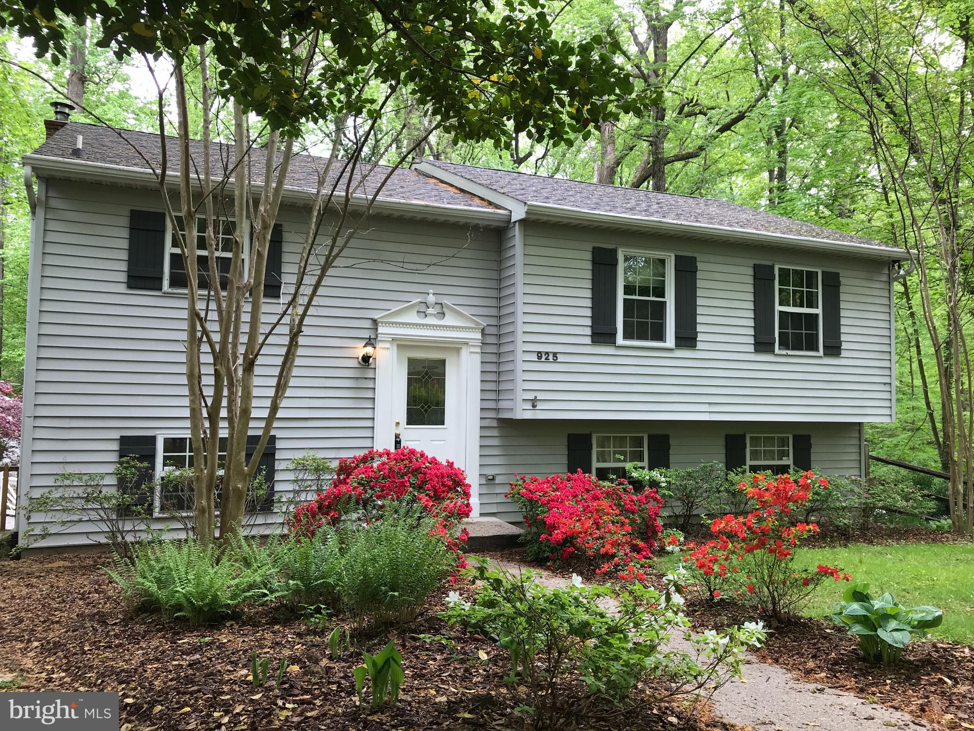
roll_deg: -0.7
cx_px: 487
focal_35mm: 28
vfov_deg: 49.7
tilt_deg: +4.0
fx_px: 788
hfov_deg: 63.4
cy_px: 366
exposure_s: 1/120
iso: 25
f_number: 1.8
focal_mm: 3.99
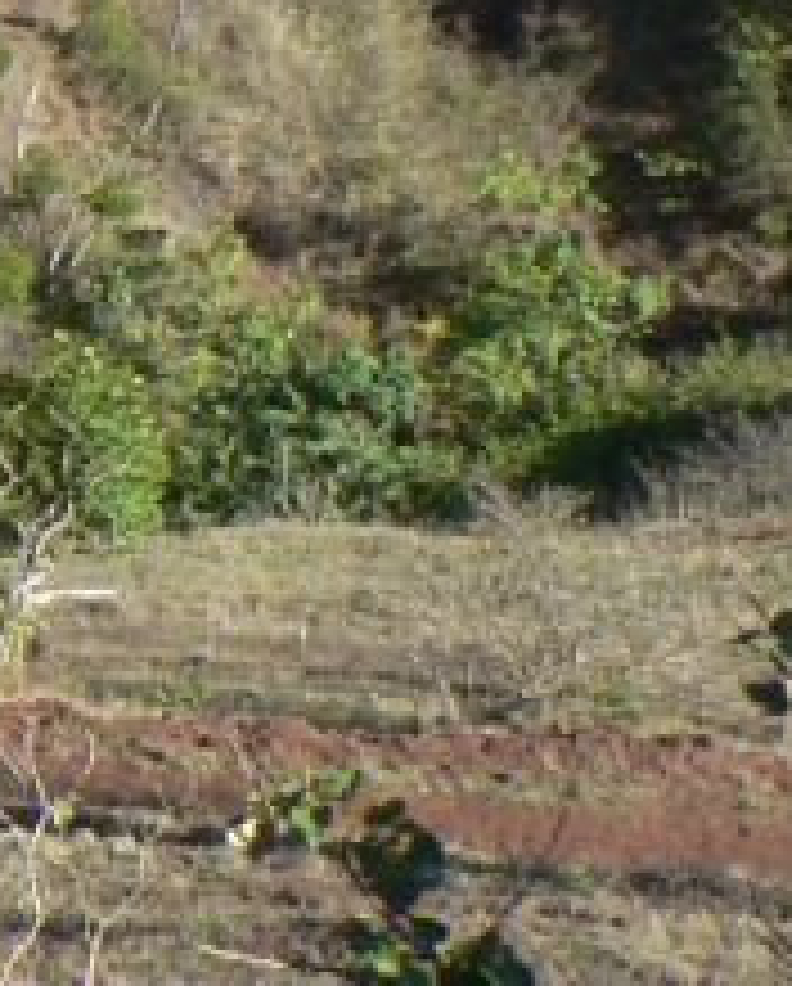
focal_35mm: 164
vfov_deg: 11.5
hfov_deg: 8.2
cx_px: -1494
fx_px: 4792
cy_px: -239
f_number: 4
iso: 80
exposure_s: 1/250
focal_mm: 6
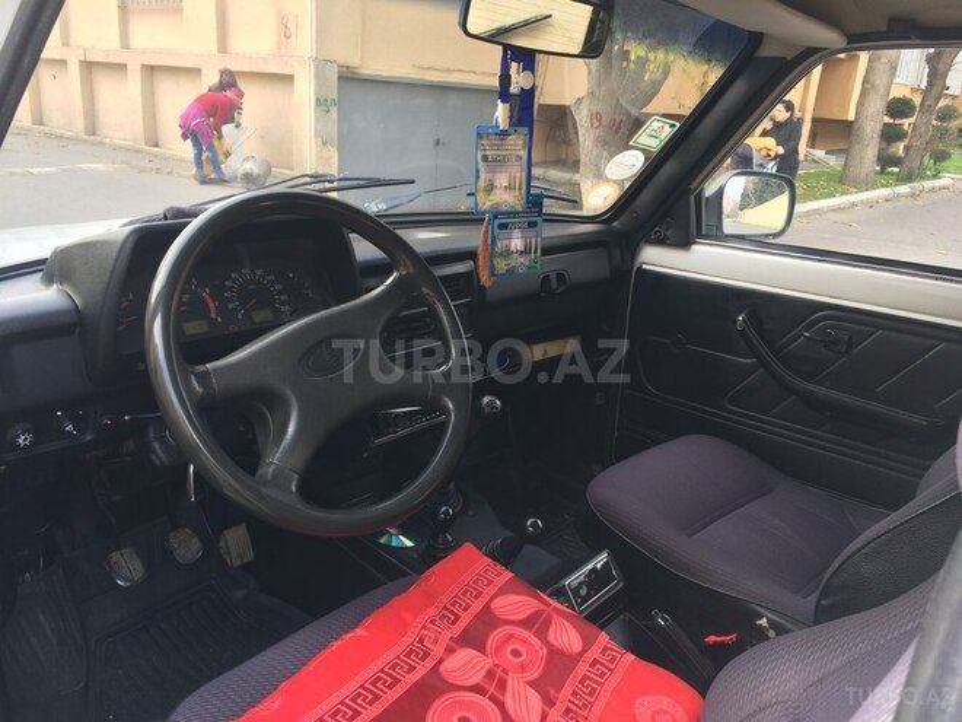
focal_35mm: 29
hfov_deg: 61.7
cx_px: 481
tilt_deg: -17.9
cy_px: 361
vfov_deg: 48.2
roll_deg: -3.0
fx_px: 806
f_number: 2.2
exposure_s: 1/50
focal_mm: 4.15
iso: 32
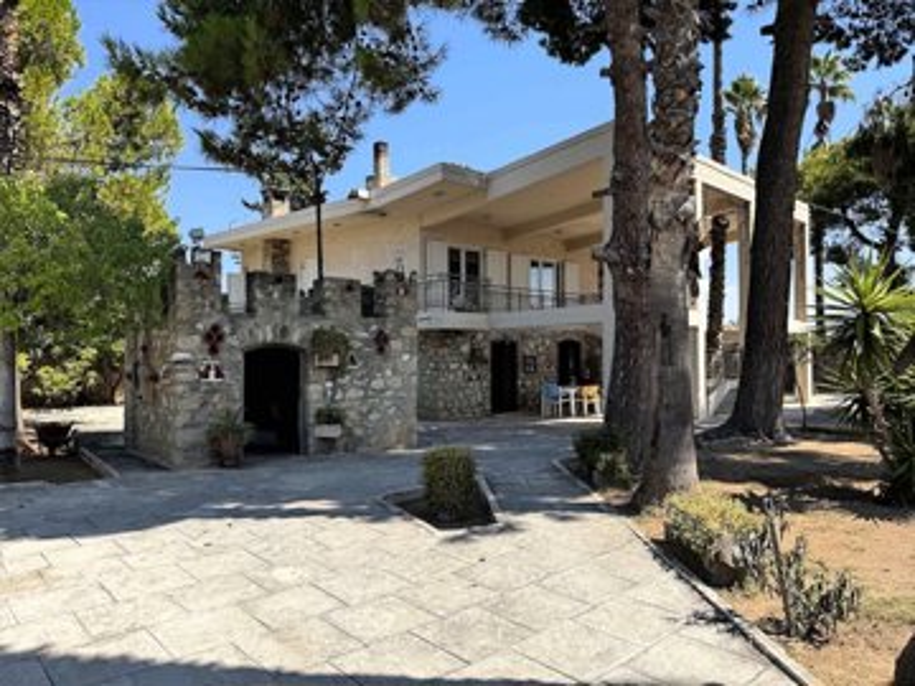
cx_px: 458
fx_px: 634
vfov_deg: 56.8
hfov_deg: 71.6
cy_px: 343
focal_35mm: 24
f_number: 1.8
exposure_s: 1/3413
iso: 80
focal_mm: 6.8
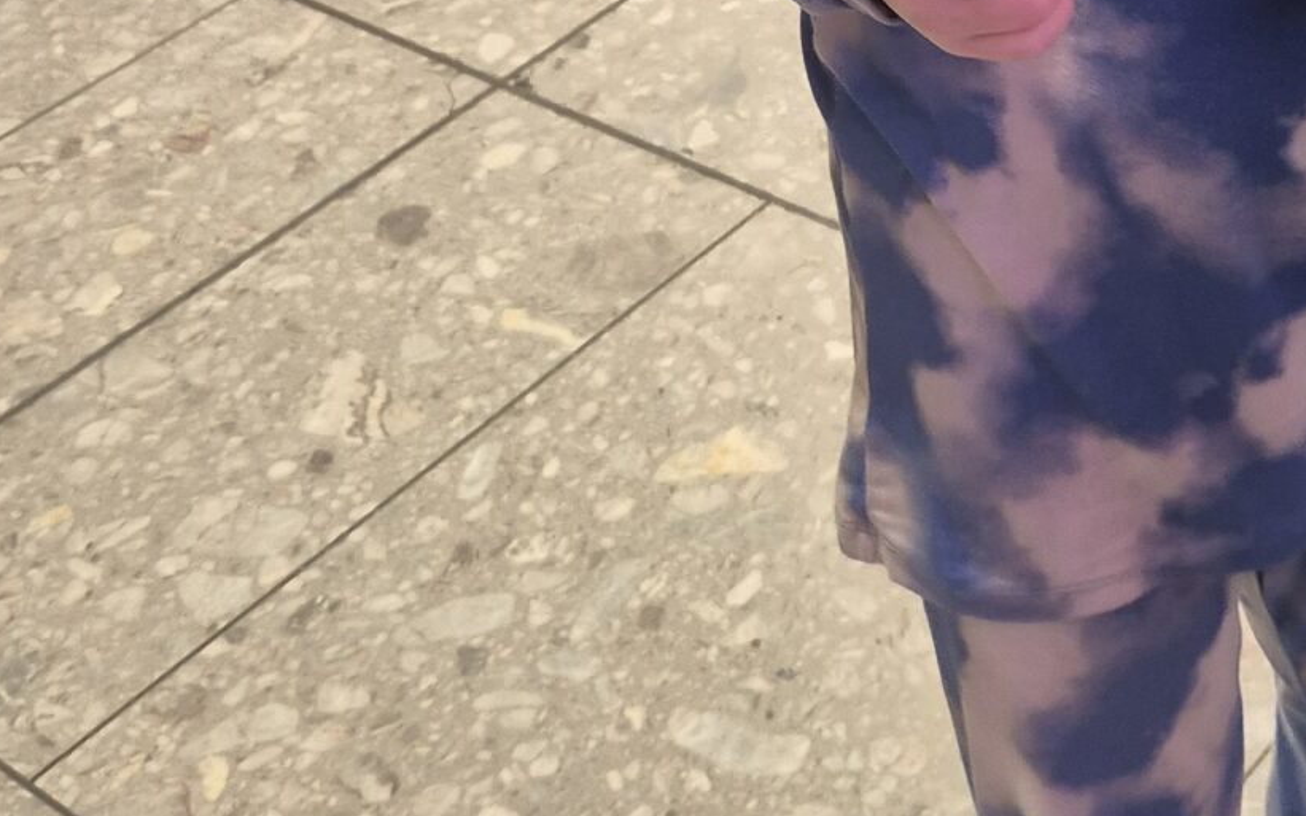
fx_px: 2705
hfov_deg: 25.8
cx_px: 1306
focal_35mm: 76
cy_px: -393
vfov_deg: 15.8
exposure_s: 1/100
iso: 160
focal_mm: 5.4
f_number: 1.8
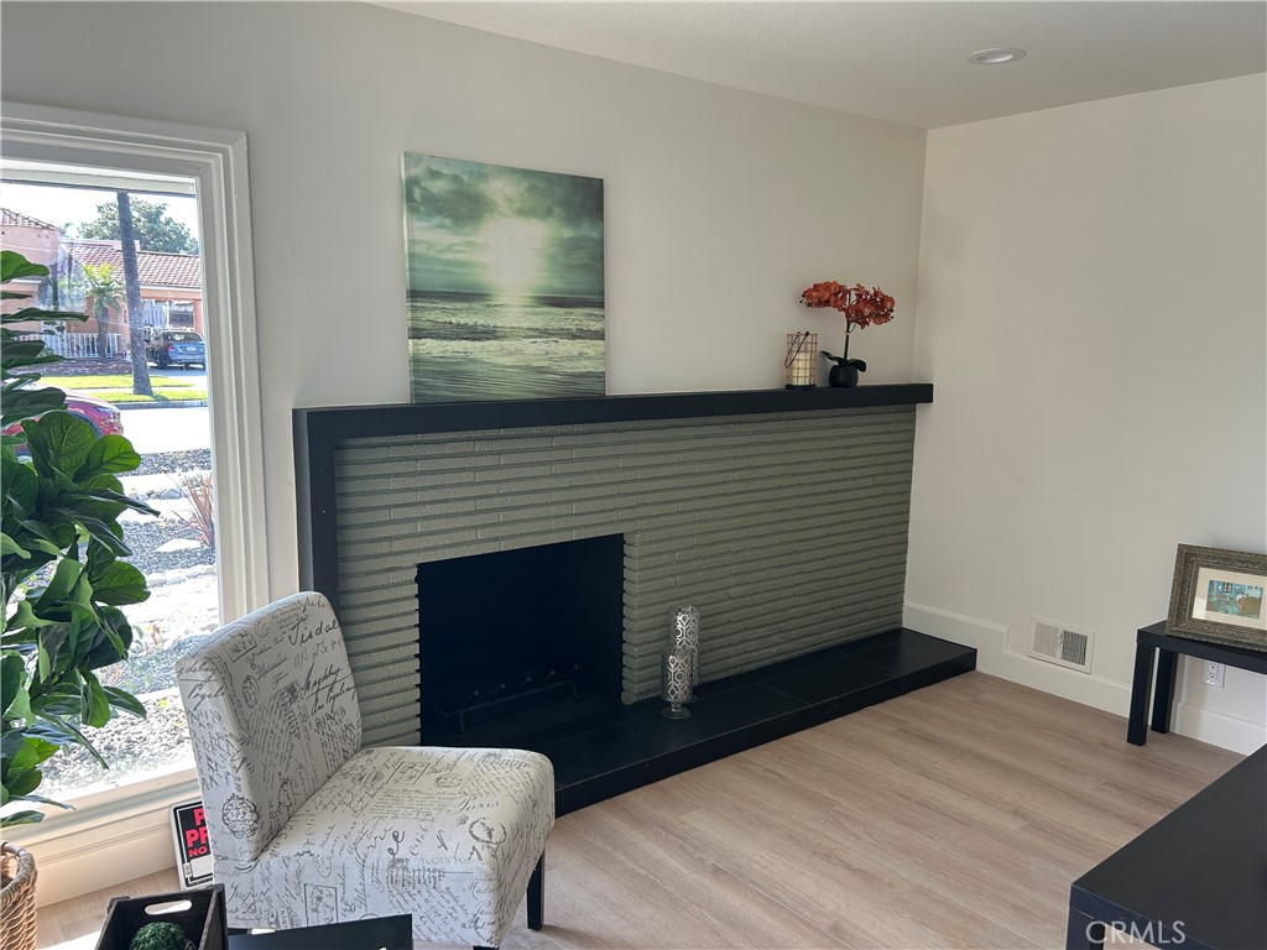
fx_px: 952
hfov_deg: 67.3
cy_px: 475
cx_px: 634
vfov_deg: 53.1
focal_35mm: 26
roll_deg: -0.9
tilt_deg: -9.0
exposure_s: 1/121
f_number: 1.5
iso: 40
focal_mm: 5.7
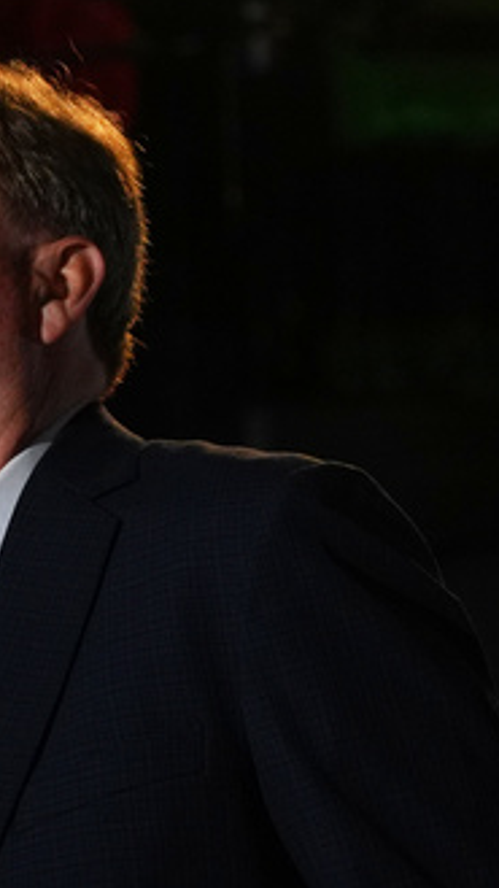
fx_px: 5365
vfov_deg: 9.4
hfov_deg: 5.3
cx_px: -116
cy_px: 235
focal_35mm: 228
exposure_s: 1/400
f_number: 2.8
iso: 1600
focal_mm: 70
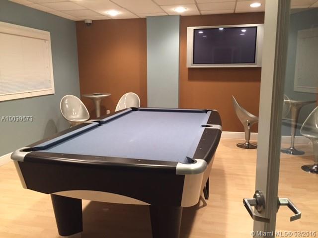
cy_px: 119
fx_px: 266
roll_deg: +0.0
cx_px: 159
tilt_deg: -10.0
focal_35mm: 29
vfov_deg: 48.2
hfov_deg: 61.7
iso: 160
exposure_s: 1/30
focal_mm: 4.15
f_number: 2.2
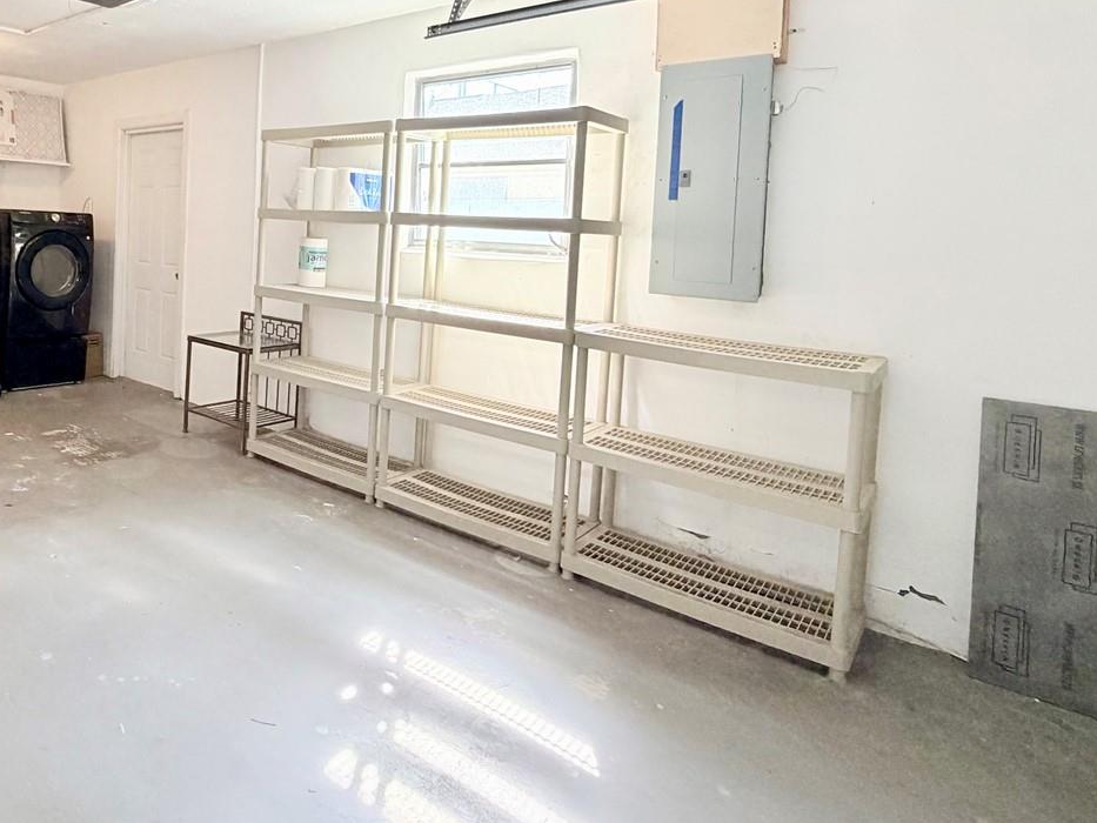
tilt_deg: -1.0
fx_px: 761
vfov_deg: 55.1
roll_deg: -2.0
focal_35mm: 24
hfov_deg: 67.0
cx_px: 273
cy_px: 243
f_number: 2.2
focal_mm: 2.22
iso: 250
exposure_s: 1/120
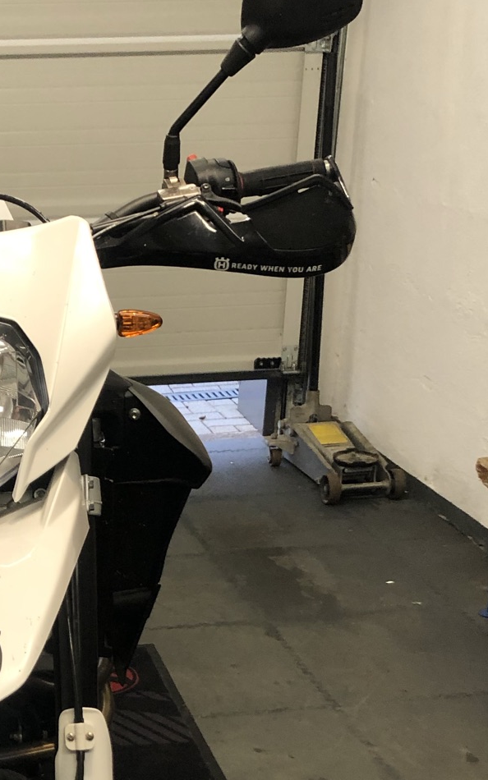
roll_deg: +0.5
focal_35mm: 64
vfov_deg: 30.5
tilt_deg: -26.6
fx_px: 1361
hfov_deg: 19.7
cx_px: 5
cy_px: 714
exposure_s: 1/33
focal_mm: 4
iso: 32
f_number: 1.8
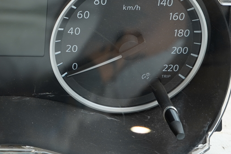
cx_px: 13
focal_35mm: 86
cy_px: 35
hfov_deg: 22.9
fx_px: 552
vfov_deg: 15.8
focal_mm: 25
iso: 200
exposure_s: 1/60
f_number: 4
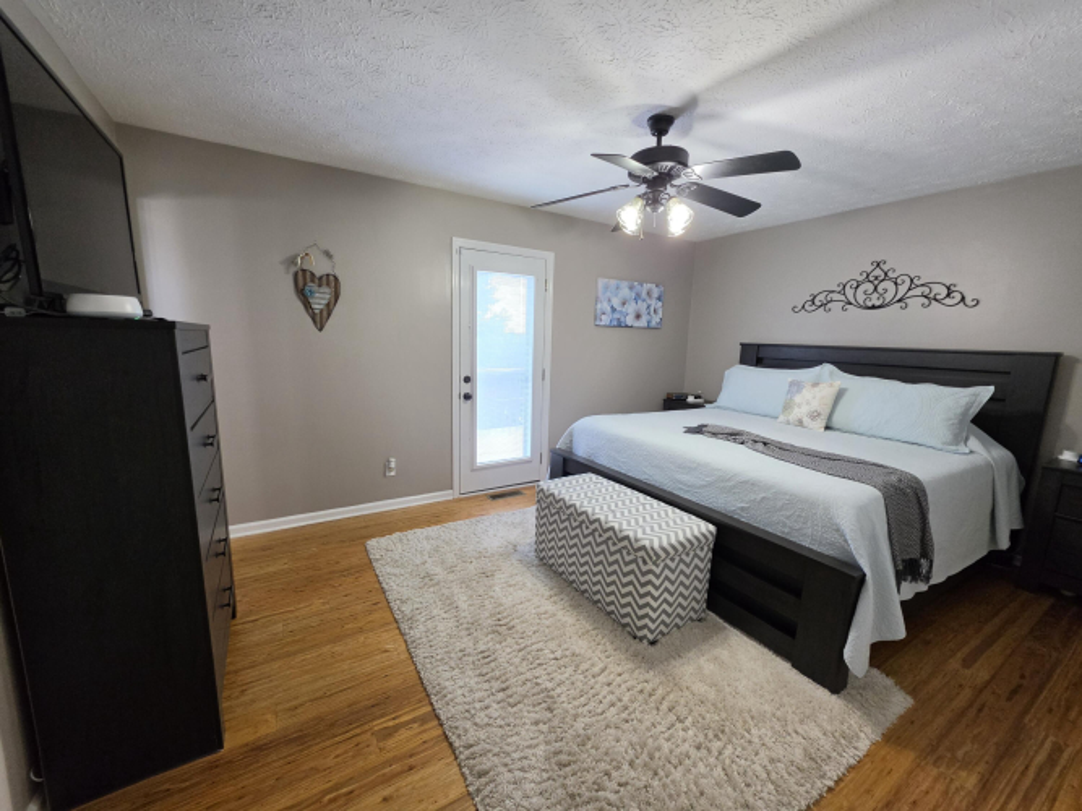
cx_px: 541
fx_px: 406
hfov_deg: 106.2
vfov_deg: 89.9
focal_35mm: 13
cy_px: 406
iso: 250
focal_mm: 2.2
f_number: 1.9
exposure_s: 1/120
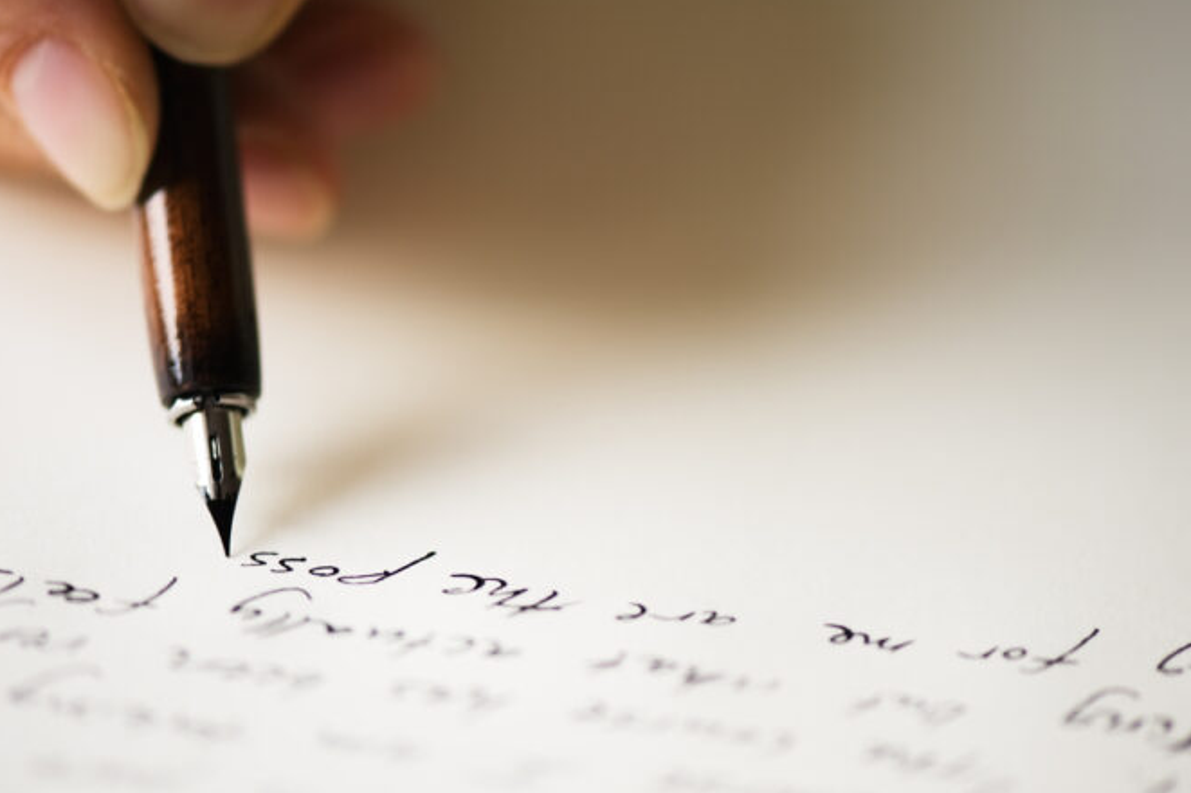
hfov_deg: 16.8
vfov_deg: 11.2
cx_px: 571
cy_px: 437
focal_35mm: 122
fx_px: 4034
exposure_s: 1/100
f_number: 3.2
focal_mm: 105
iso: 200
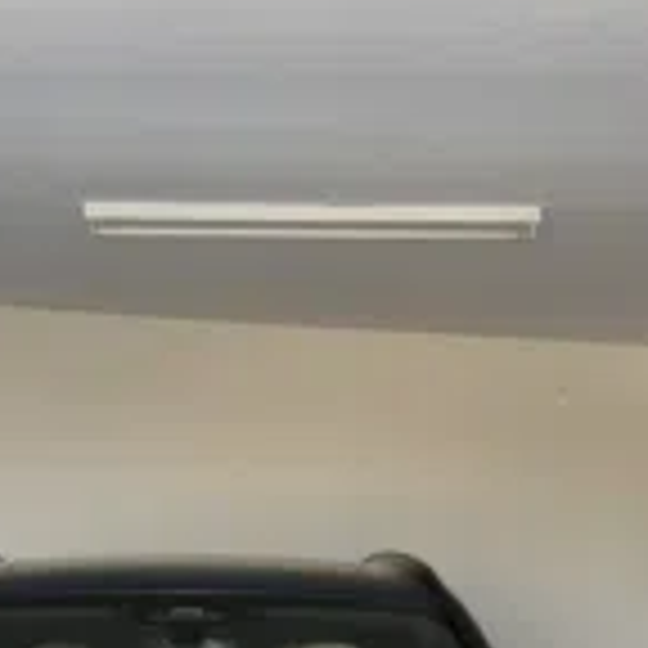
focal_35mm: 118
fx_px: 2499
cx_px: 220
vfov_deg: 14.2
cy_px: 855
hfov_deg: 14.7
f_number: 1.78
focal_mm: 6.76
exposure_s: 1/204
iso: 200
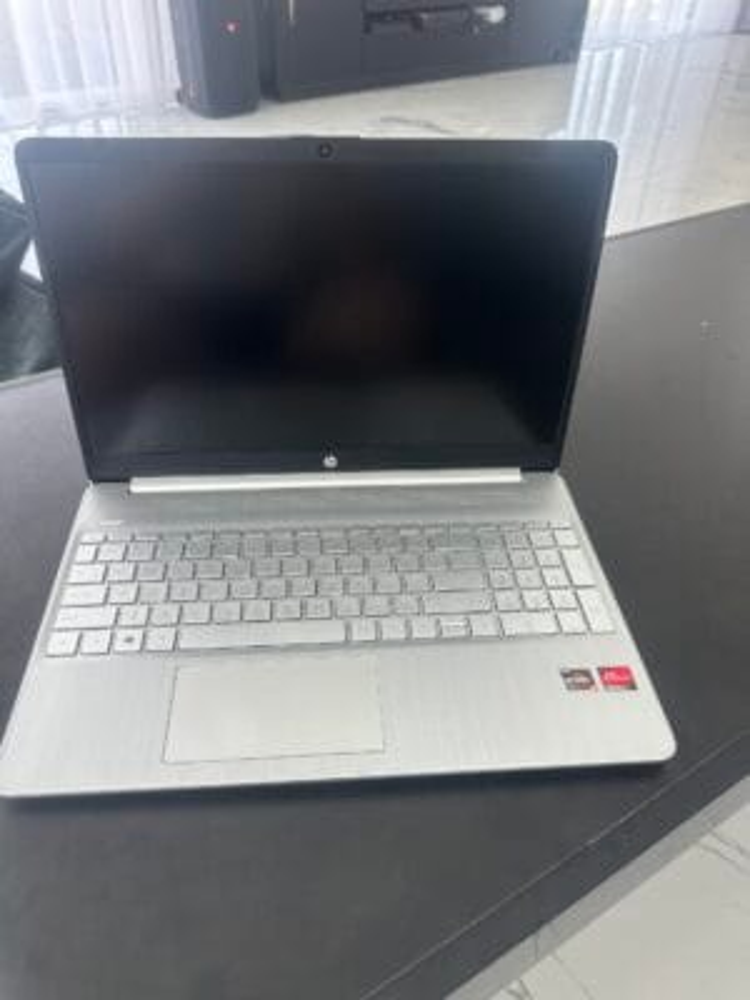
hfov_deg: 56.8
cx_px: 375
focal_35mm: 24
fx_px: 693
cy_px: 500
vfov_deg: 71.6
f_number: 1.78
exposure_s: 1/121
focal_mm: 6.86
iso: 125
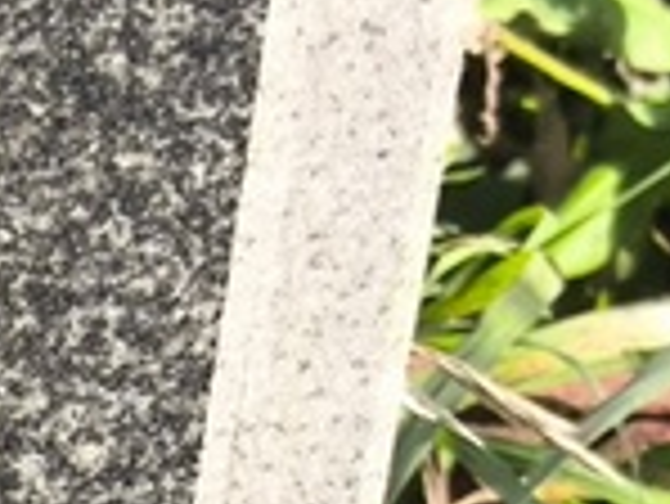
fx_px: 5211
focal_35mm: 269
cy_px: 1332
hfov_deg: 6.9
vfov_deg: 5.3
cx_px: -1068
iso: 50
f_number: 1.7
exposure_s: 1/240
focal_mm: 4.71
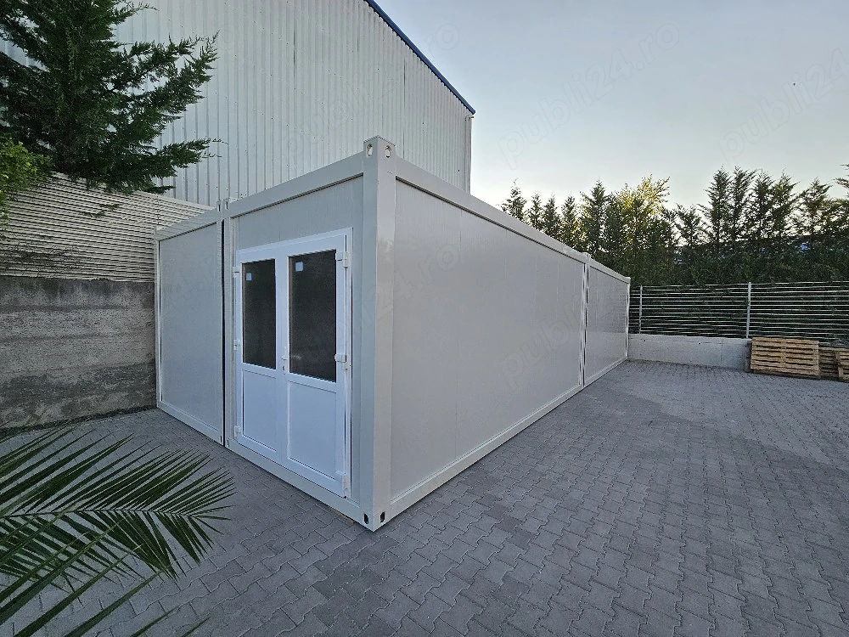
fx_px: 319
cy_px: 318
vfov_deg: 89.9
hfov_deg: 106.2
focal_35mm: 13
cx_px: 424
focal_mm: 2.2
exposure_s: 1/1000
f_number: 2.2
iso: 80
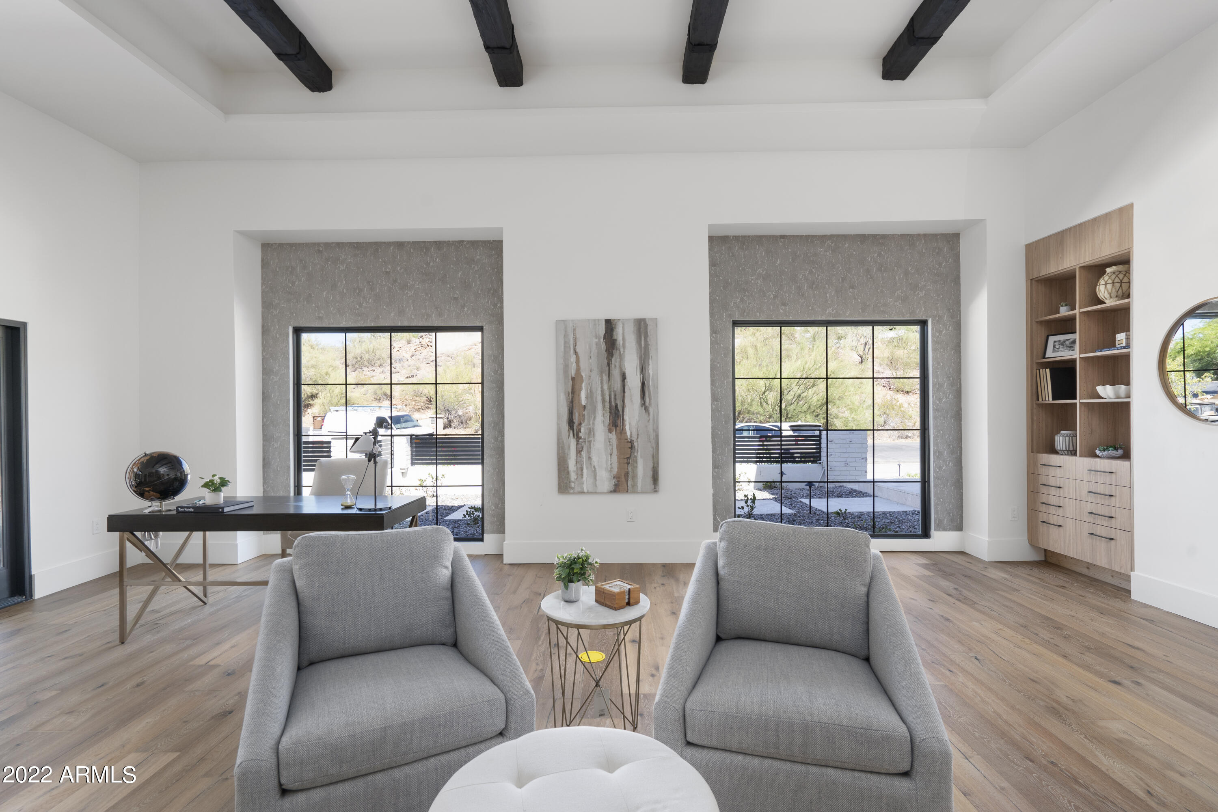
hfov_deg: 96.7
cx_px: 609
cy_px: 406
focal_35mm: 16
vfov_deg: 73.7
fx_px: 541
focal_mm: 16
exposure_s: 1/2
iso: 400
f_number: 8
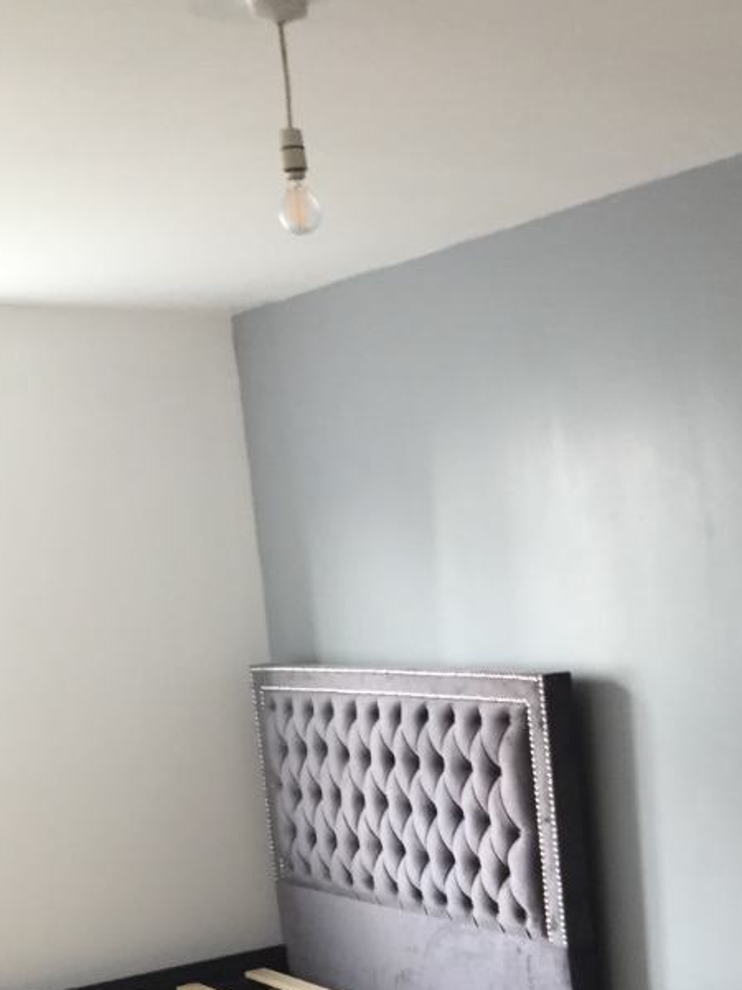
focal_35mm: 58
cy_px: 825
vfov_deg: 32.1
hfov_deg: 24.6
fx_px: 1658
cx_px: 651
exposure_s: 1/33
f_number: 2.2
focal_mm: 4.15
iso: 160
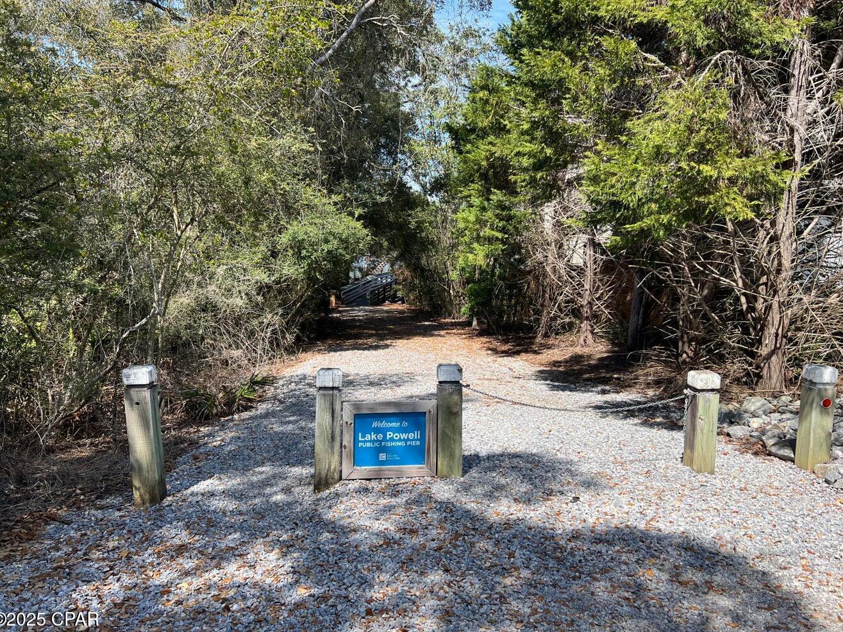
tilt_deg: -6.8
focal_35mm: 27
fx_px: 657
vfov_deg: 51.3
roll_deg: -1.0
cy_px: 320
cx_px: 427
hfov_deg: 65.3
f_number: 1.5
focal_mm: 5.7
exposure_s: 1/1869
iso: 50
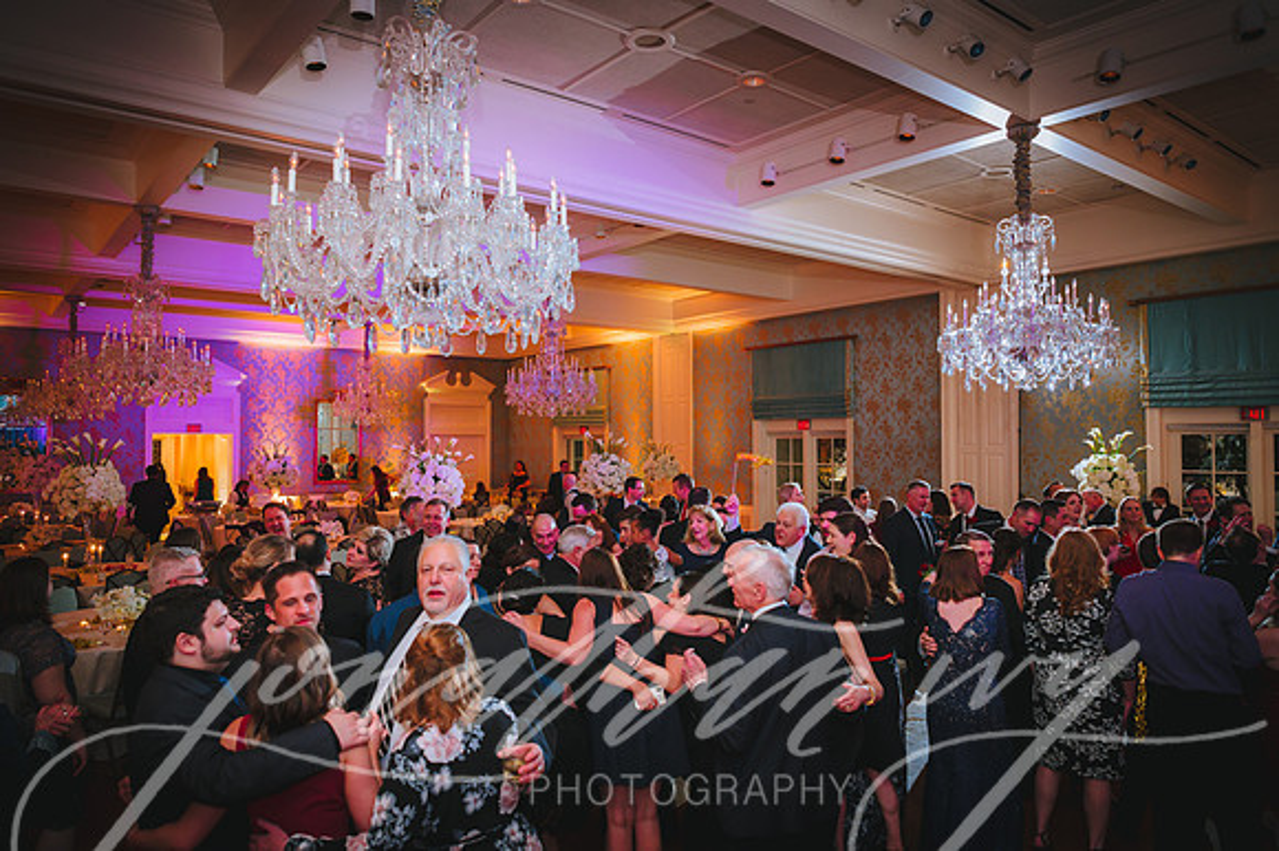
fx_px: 852
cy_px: 426
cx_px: 640
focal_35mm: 24
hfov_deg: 73.8
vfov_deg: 53.1
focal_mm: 24
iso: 2500
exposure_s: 1/60
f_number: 2.8
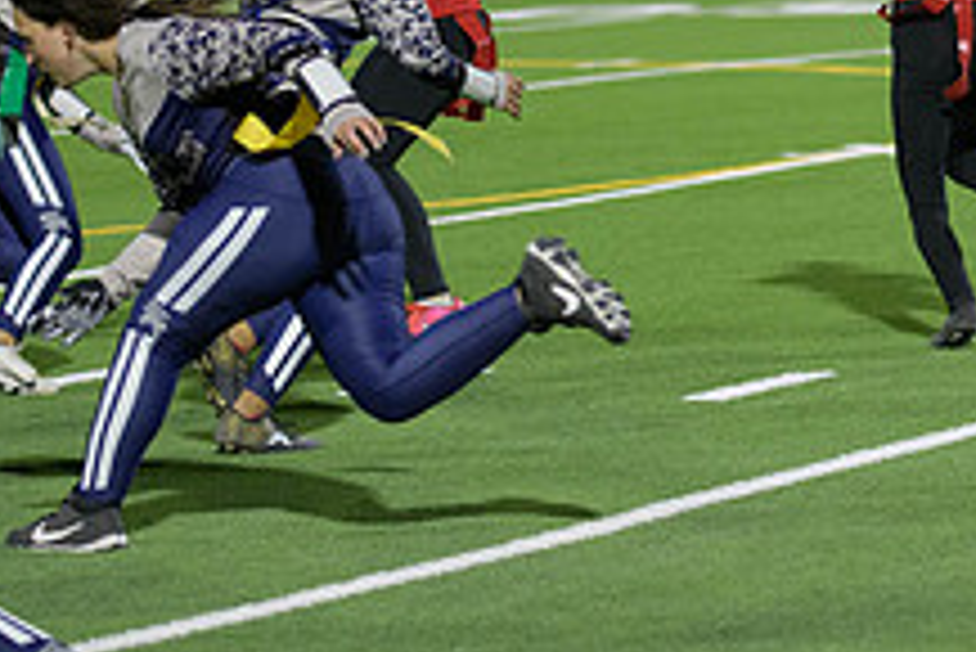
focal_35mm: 254
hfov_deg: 8.1
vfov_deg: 5.4
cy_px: -56
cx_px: 963
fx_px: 6891
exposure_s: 1/640
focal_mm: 95
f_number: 2.8
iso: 2500
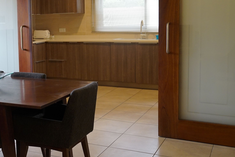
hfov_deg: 35.5
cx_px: 42
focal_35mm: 54
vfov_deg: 25.0
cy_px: 52
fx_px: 353
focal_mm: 32
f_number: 4
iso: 1600
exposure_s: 1/160
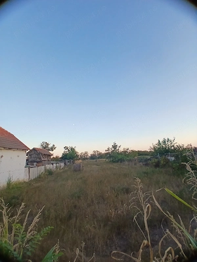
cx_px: 98
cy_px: 131
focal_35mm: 17
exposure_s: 1/132
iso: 50
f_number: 2.2
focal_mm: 1.4
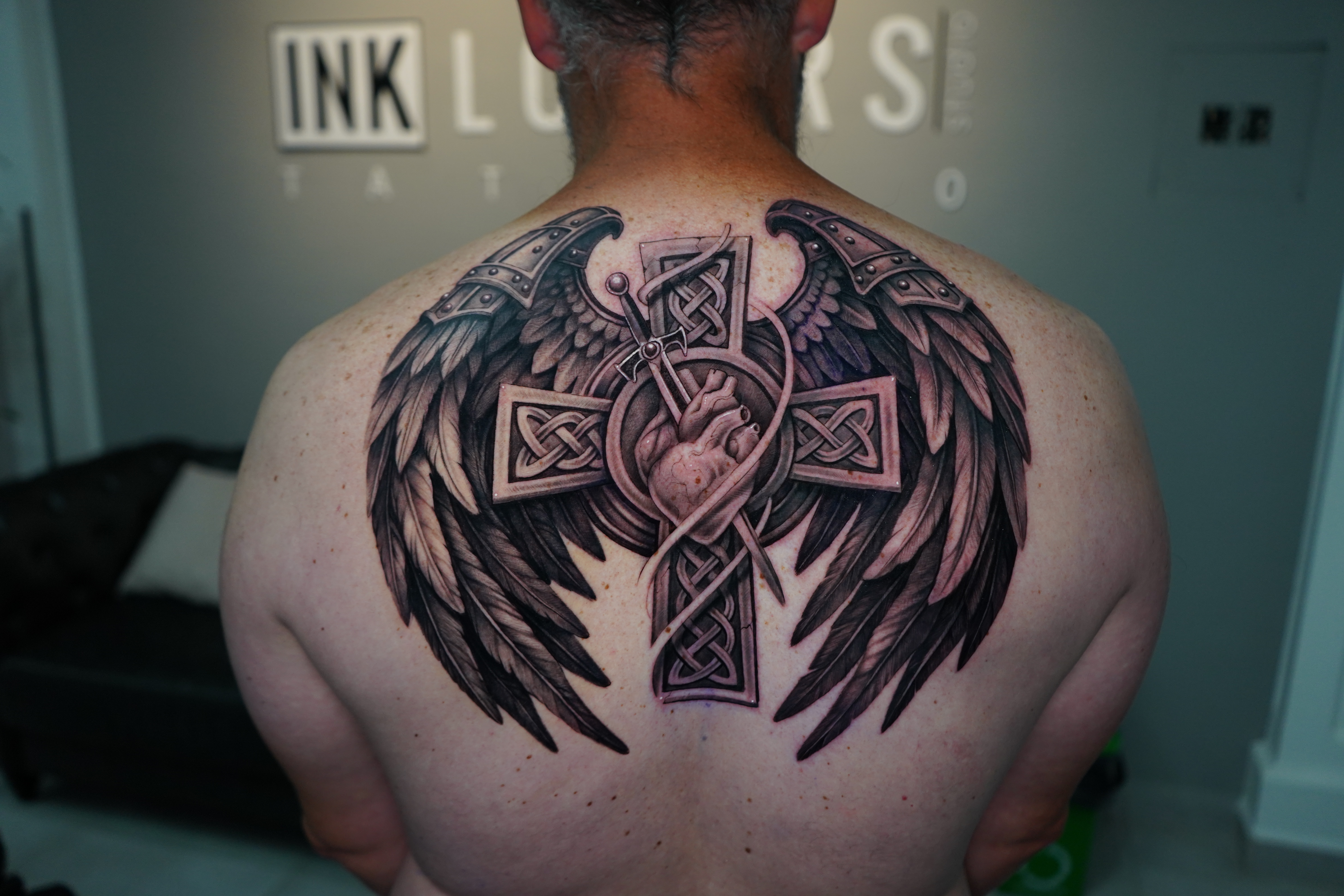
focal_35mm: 28
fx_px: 1045
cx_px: 672
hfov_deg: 65.5
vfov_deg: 46.4
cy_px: 448
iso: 1250
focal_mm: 28
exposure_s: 1/200
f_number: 3.5
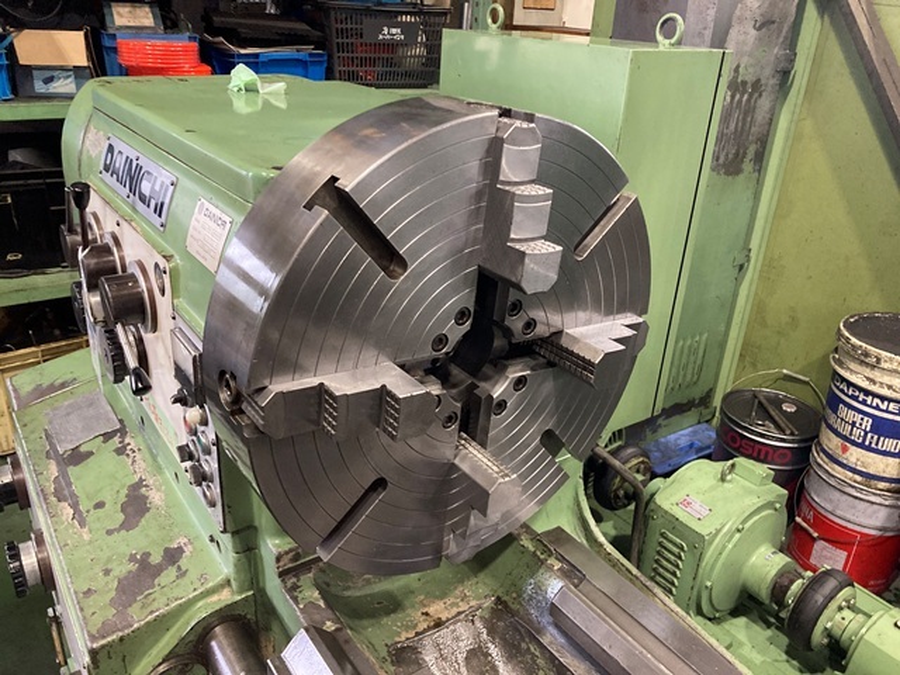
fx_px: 728
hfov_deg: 63.4
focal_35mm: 28
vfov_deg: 49.7
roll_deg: -4.2
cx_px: 450
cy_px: 338
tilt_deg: -24.3
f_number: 1.8
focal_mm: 3.99
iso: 320
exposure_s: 1/60
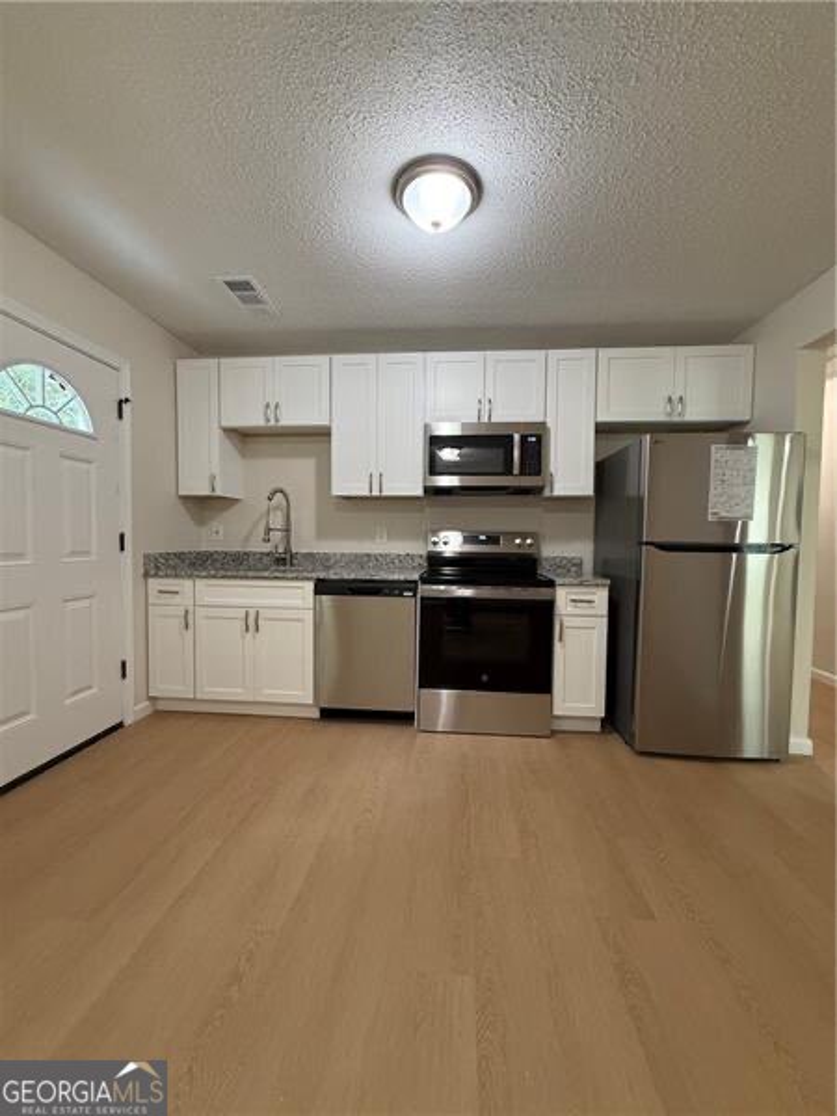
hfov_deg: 85.7
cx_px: 418
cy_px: 558
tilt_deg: -2.2
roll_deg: -0.5
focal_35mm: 14
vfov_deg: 102.1
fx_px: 451
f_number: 2.2
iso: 320
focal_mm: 2.22
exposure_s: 1/120
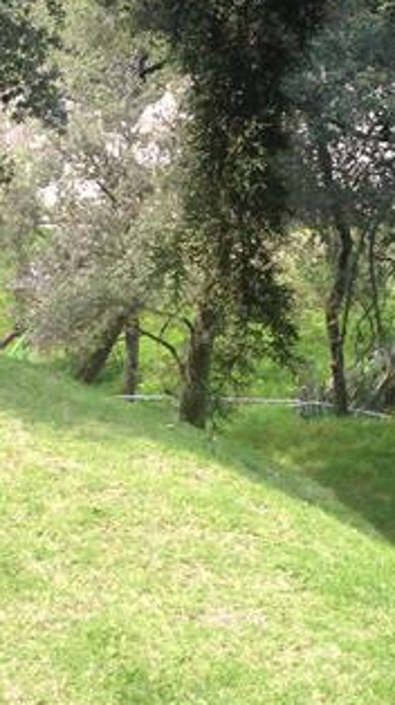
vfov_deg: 24.0
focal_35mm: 88
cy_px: 514
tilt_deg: -25.3
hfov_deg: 13.6
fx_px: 1643
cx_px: 88
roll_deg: -0.2
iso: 50
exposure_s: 1/299
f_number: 2.4
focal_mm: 4.12
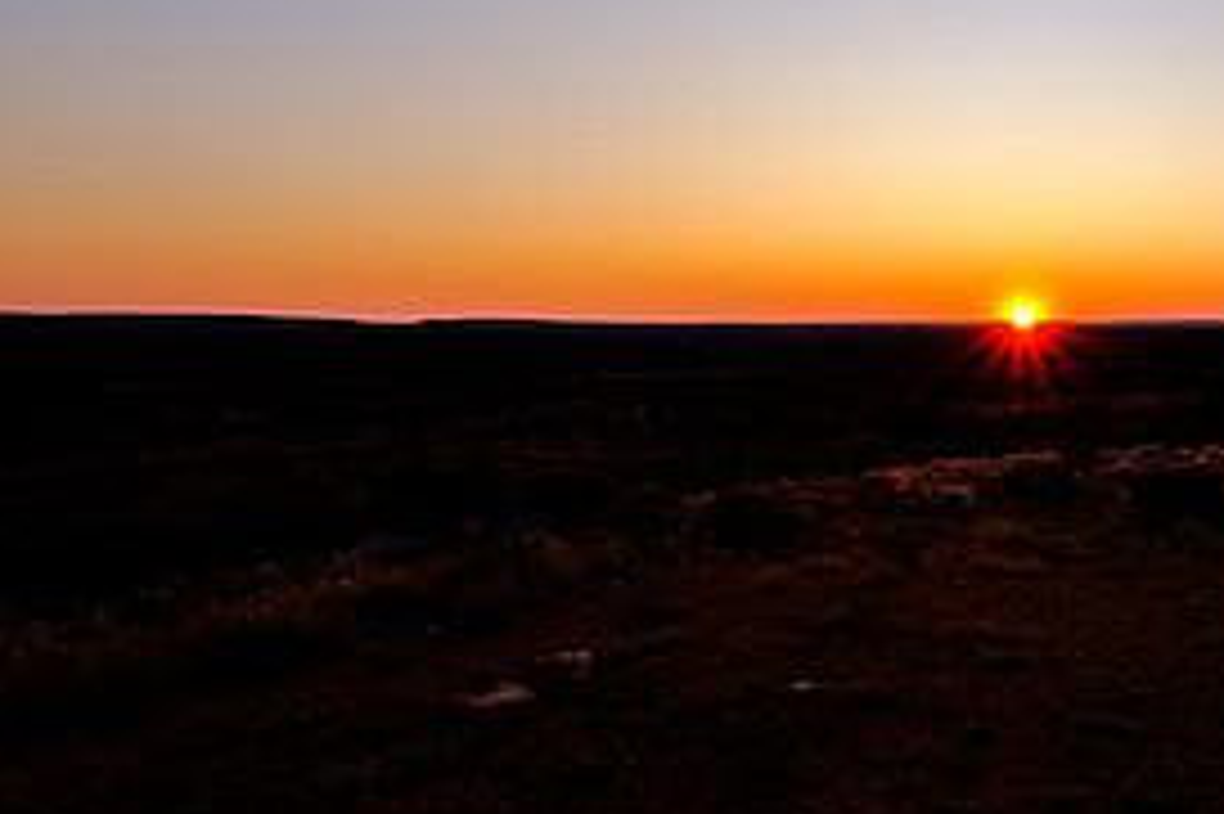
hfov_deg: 54.0
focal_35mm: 32
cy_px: 232
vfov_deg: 40.2
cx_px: 1012
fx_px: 1087
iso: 200
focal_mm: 10
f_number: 8
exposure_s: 1/60
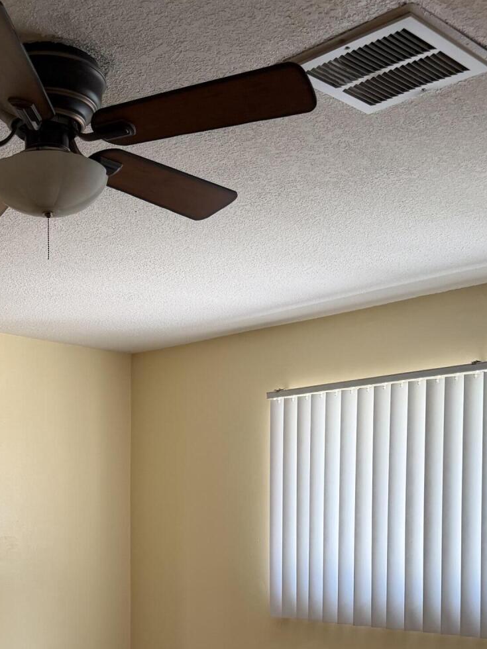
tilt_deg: -1.4
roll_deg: +0.8
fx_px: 919
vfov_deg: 37.3
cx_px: 142
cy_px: 532
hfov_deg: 29.4
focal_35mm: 49
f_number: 1.78
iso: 200
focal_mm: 6.76
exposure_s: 1/120
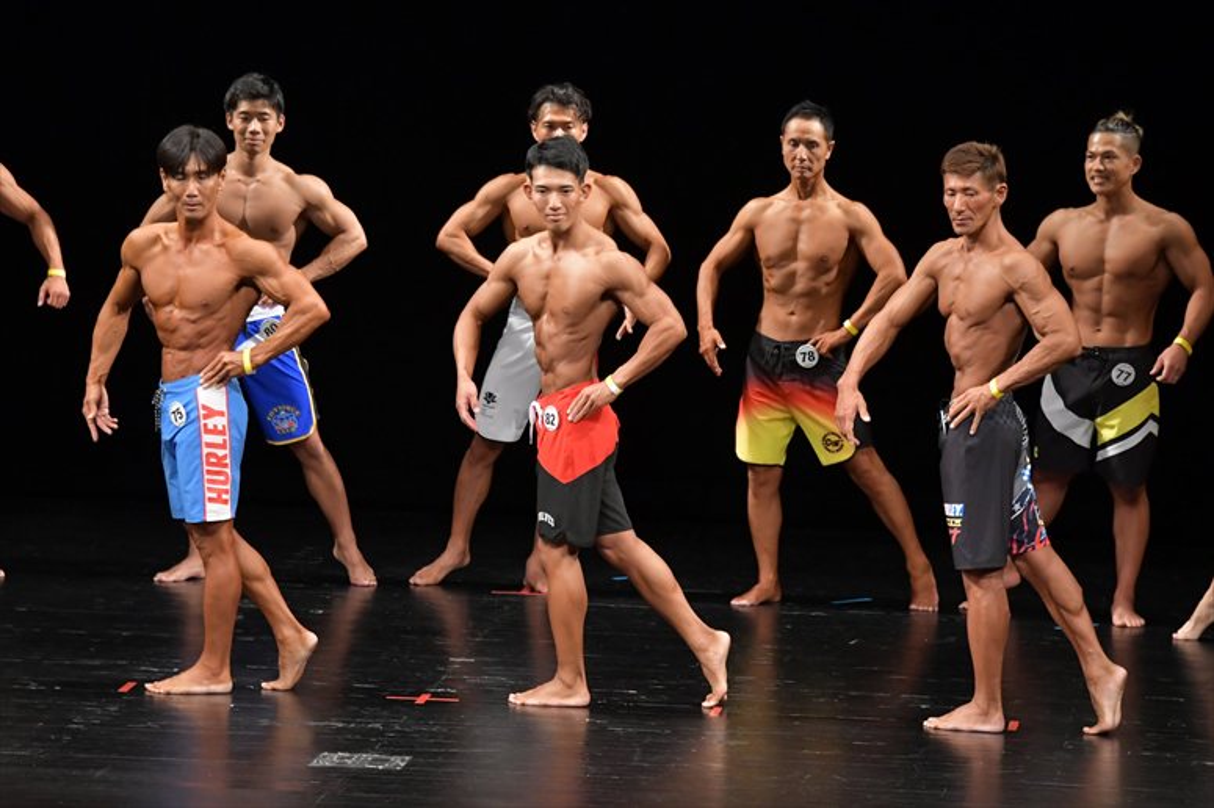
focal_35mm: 225
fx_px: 7584
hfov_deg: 9.2
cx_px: 607
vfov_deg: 6.1
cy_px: 404
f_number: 5.6
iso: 3200
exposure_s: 1/400
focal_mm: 150
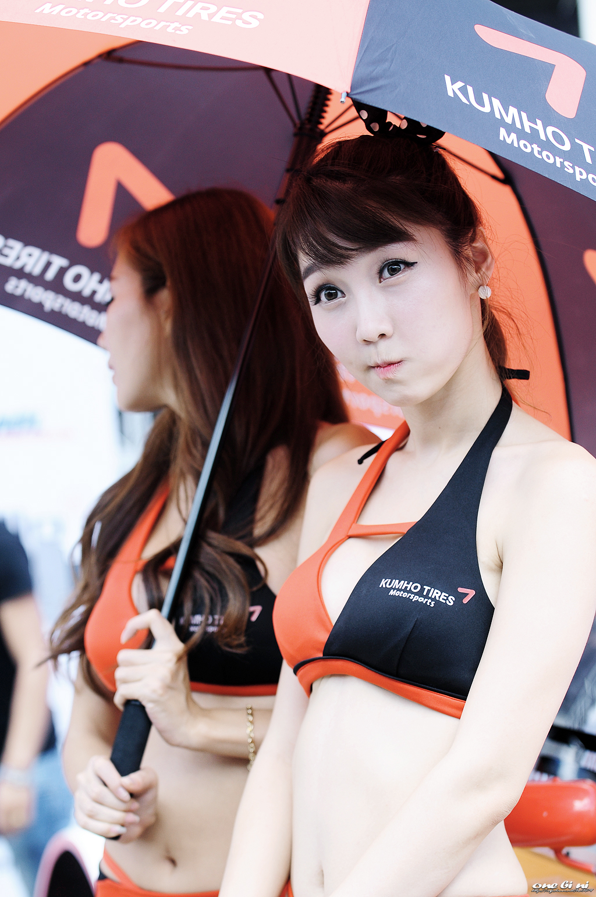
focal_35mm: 112
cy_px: 448
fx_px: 2801
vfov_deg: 18.2
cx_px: 298
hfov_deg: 12.1
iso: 200
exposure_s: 1/400
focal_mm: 75
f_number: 2.8
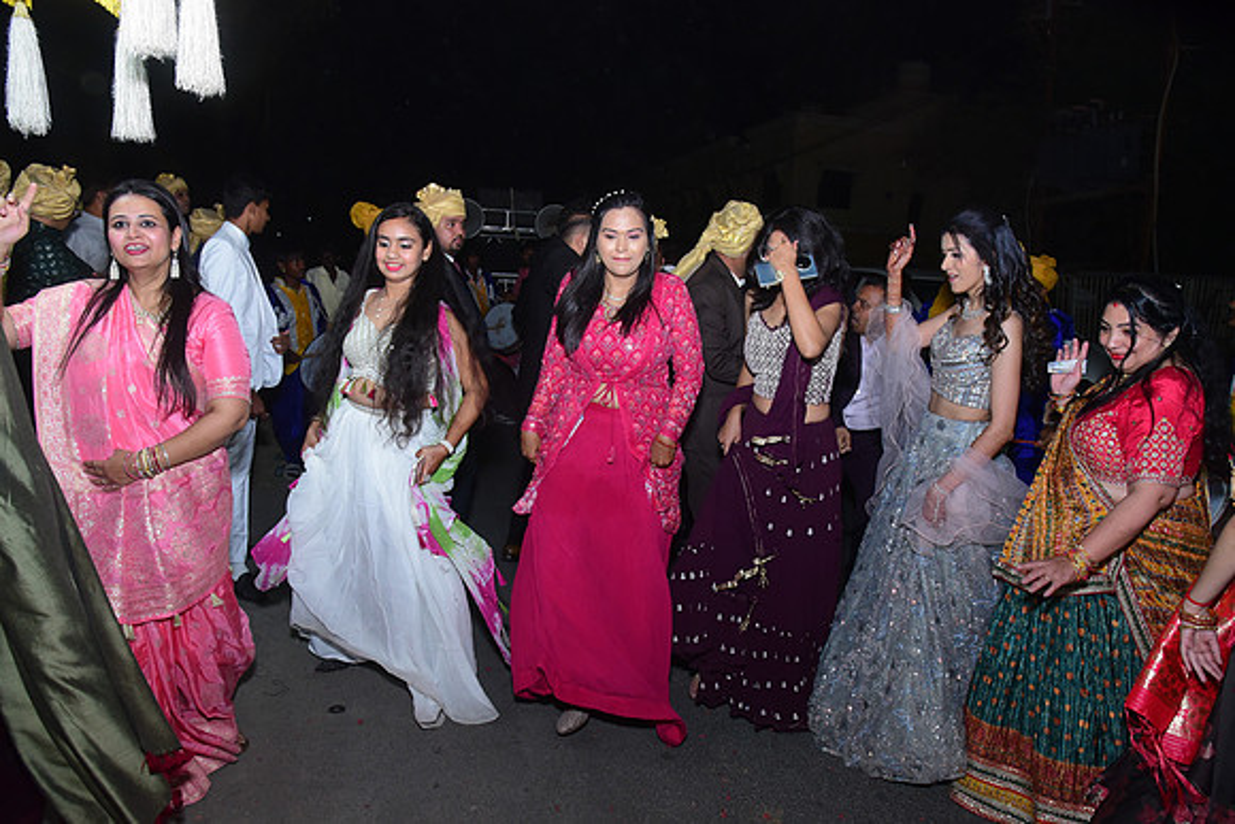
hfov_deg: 73.7
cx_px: 618
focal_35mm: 24
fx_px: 823
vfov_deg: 53.2
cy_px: 412
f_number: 5.6
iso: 2000
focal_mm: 24
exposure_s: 1/200
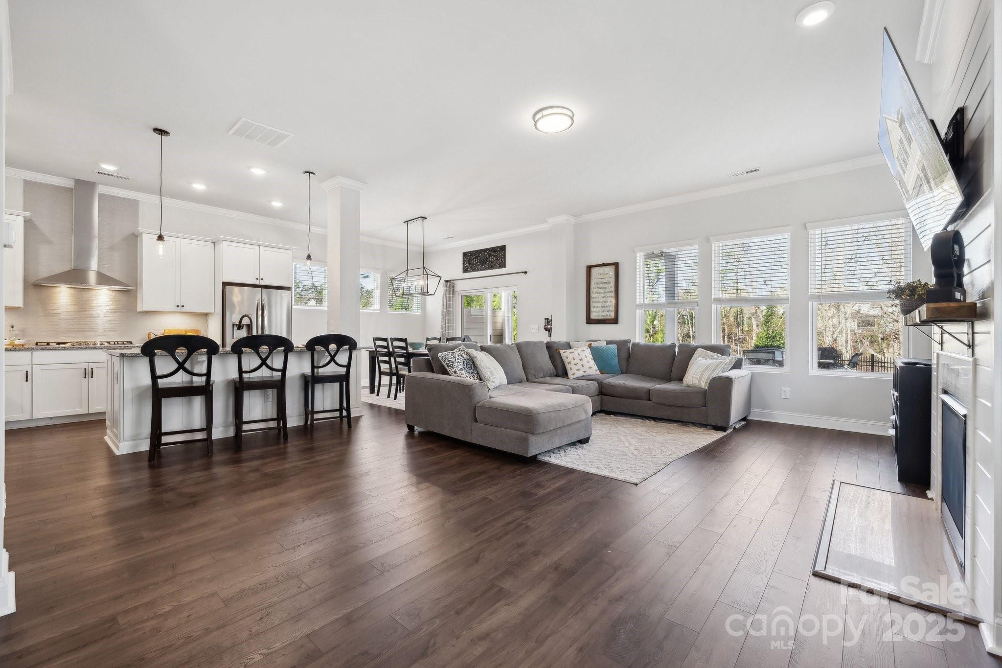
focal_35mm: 14
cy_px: 334
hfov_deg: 104.3
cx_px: 501
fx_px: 390
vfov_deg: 81.2
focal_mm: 14
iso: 160
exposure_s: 1/20
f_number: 7.1
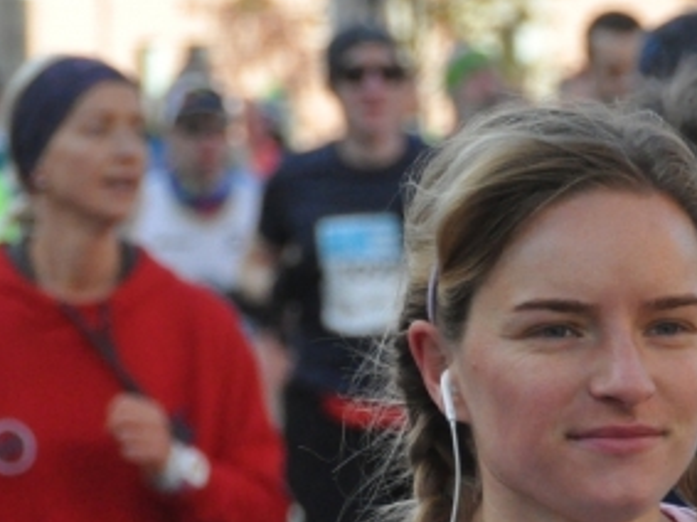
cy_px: 609
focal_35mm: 367
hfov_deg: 5.4
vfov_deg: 4.0
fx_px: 7386
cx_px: 478
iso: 2000
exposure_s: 1/2500
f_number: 5.3
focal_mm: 90
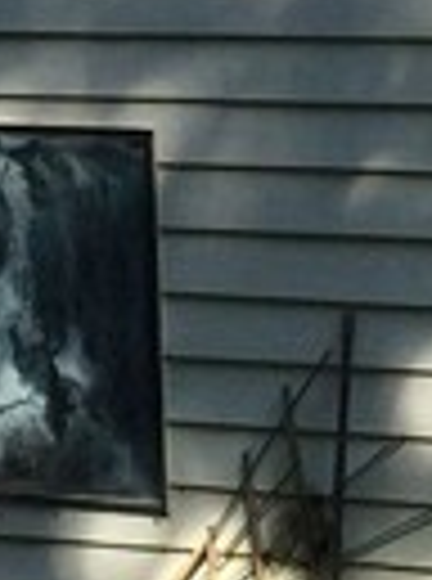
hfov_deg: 6.4
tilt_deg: -5.9
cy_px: -27
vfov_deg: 8.5
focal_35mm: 231
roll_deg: +0.6
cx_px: 333
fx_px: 3863
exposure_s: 1/1068
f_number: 2.2
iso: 32
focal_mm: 4.15
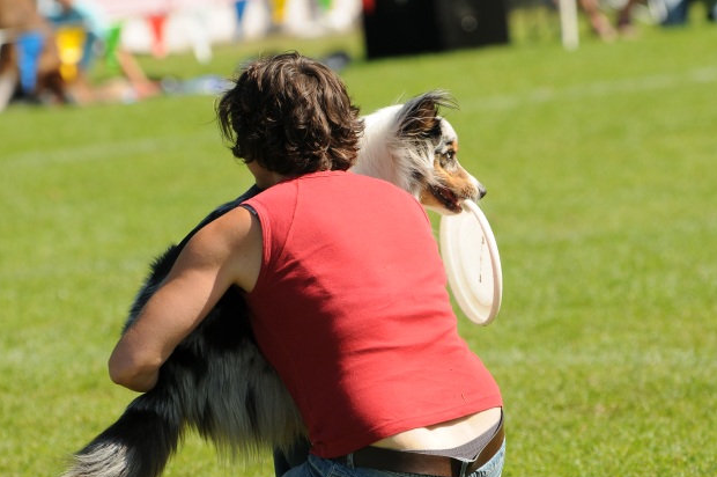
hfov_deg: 5.3
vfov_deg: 3.5
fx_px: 7700
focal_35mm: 387
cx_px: 350
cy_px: 261
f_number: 4
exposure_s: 1/1000
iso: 200
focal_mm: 200
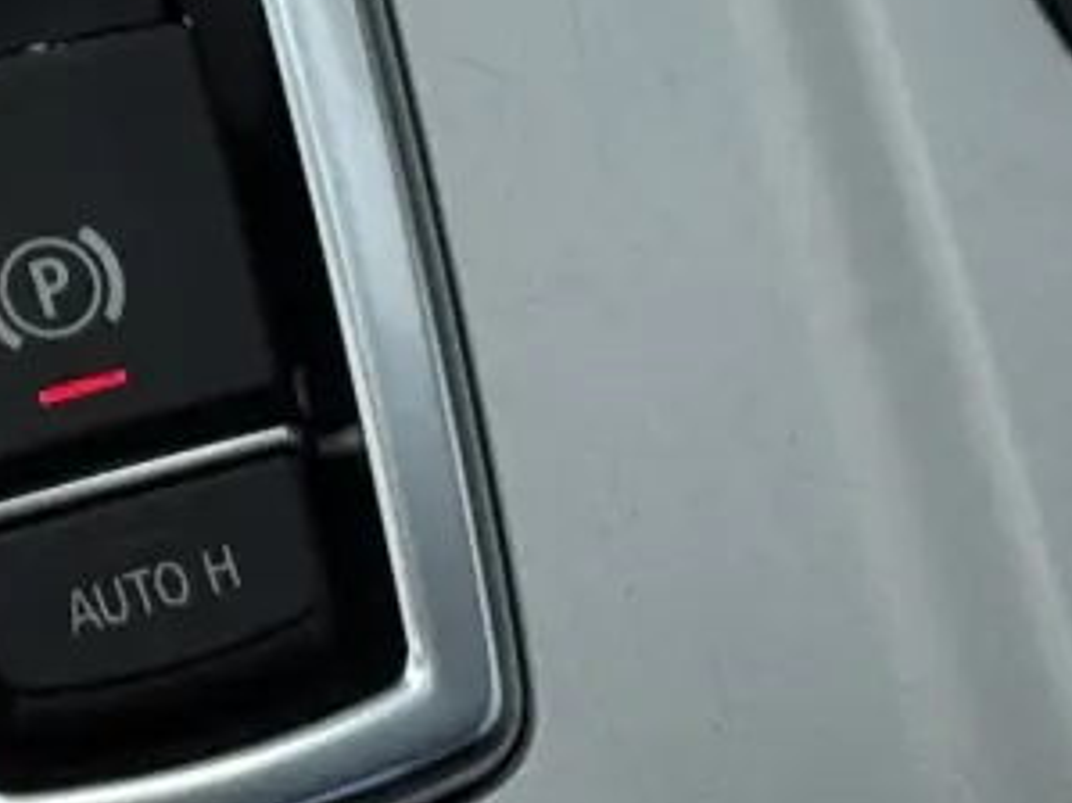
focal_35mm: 231
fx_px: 7151
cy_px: -301
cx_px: -219
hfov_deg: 8.5
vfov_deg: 6.4
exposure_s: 1/4587
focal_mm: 6.76
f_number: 1.78
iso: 64
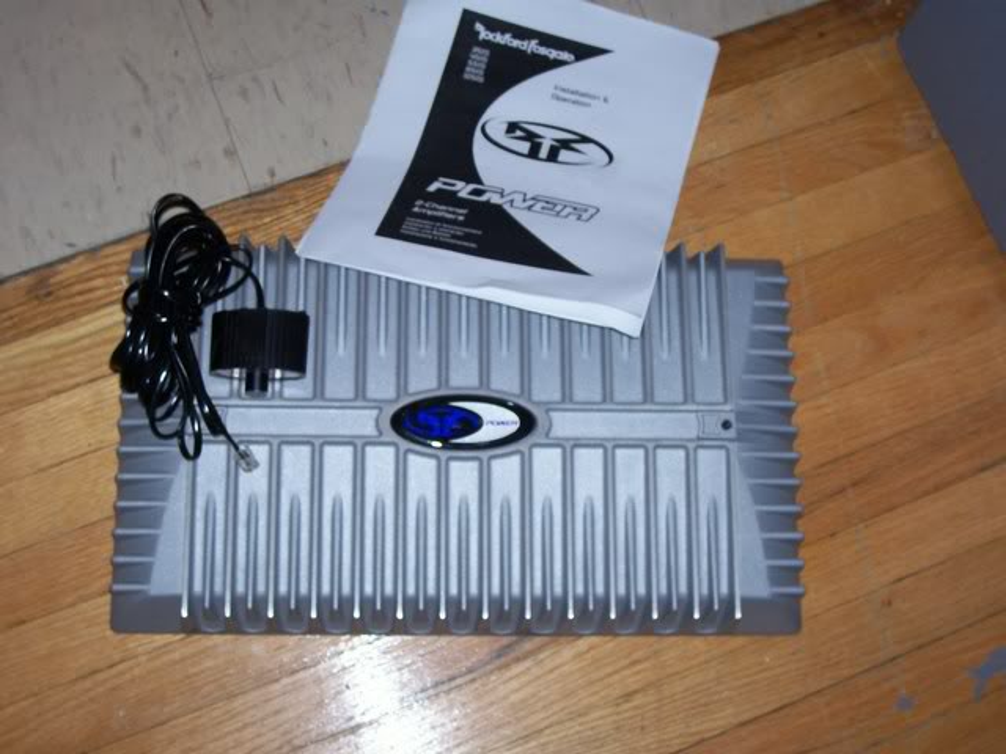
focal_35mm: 53
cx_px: 503
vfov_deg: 27.5
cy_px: 377
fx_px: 1540
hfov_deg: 36.2
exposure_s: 1/73.3
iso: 80
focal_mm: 8.7
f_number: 3.2
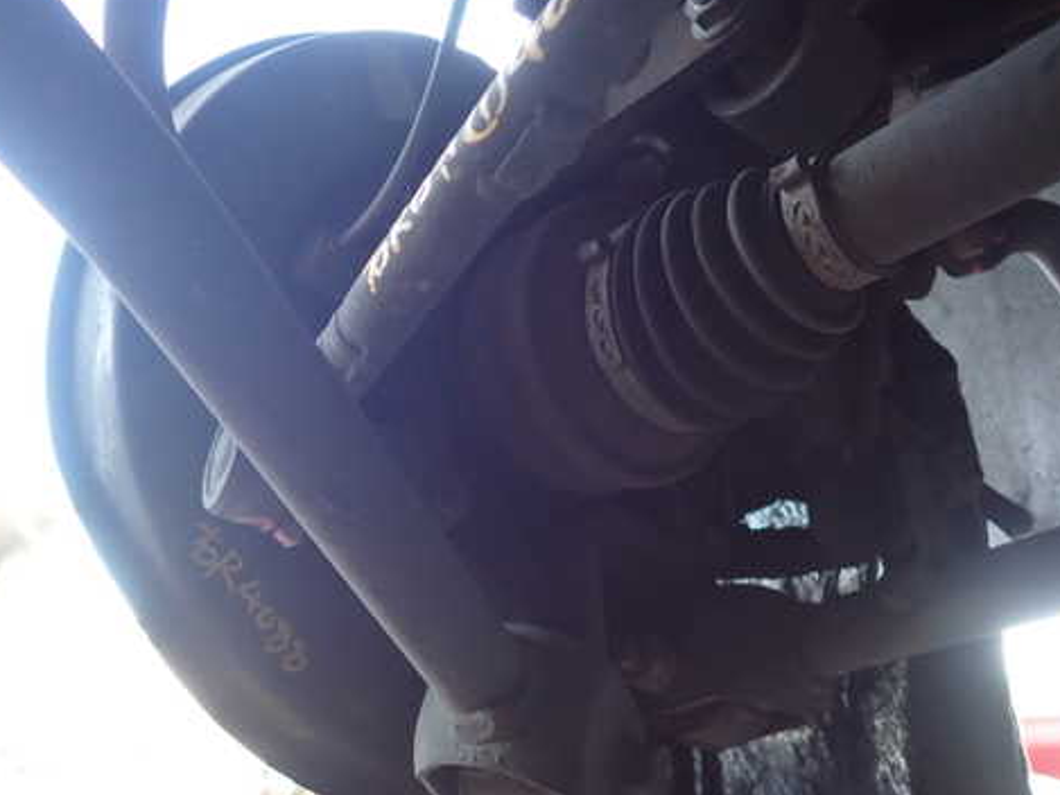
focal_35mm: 32
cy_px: 402
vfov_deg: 44.2
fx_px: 980
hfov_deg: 56.7
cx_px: 468
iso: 200
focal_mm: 4.5
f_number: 2
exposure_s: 1/40
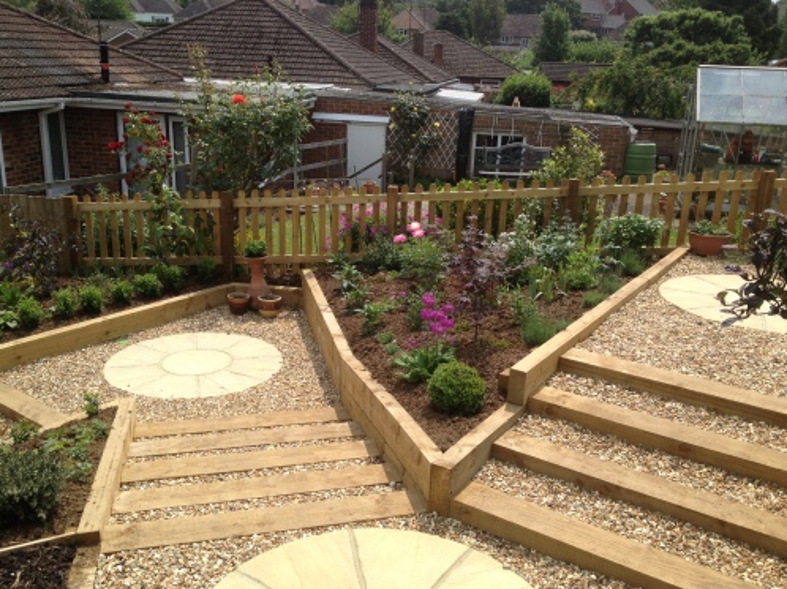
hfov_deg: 51.4
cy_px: 300
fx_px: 818
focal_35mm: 36
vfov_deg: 39.6
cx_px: 397
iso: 50
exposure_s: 1/1783
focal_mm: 4.28
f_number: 2.4
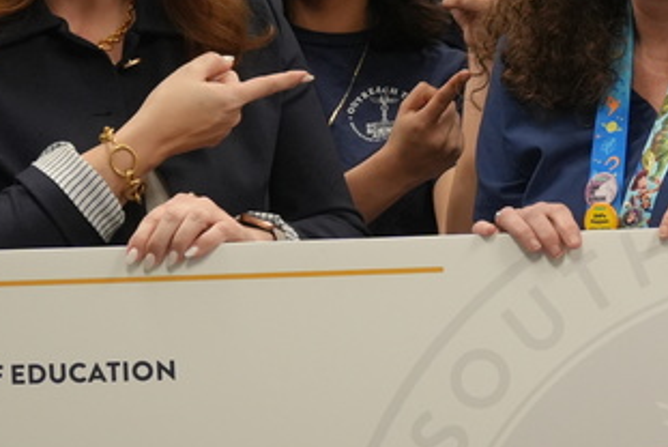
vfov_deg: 9.3
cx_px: 586
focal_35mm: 148
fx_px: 2749
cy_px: 121
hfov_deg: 13.7
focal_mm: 30
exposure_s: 1/160
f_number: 5
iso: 1250
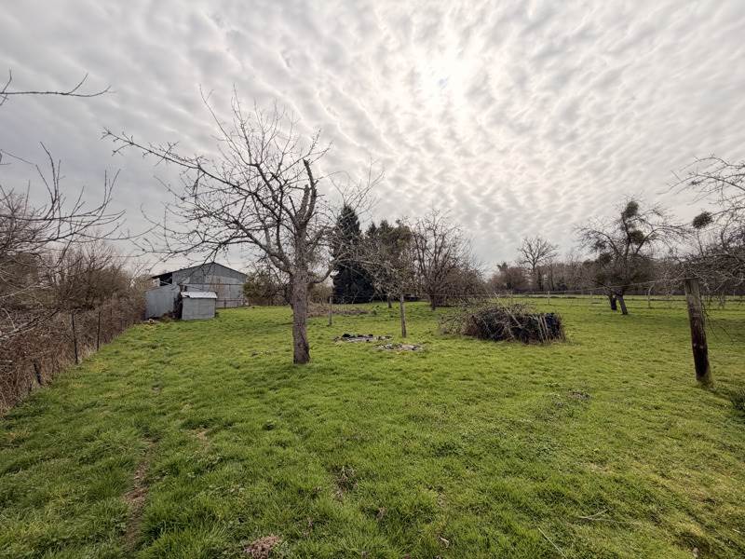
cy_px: 280
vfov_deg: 85.7
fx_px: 301
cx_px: 372
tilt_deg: +4.4
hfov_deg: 102.1
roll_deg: +1.1
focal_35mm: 14
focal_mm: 2.22
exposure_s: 1/686
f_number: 2.2
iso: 40
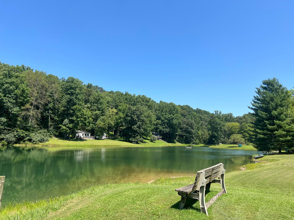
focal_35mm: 26
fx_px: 221
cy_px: 110
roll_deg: -1.6
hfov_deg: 67.3
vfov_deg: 53.1
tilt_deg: +8.8
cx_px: 147
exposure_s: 1/2841
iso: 50
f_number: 1.5
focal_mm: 5.7
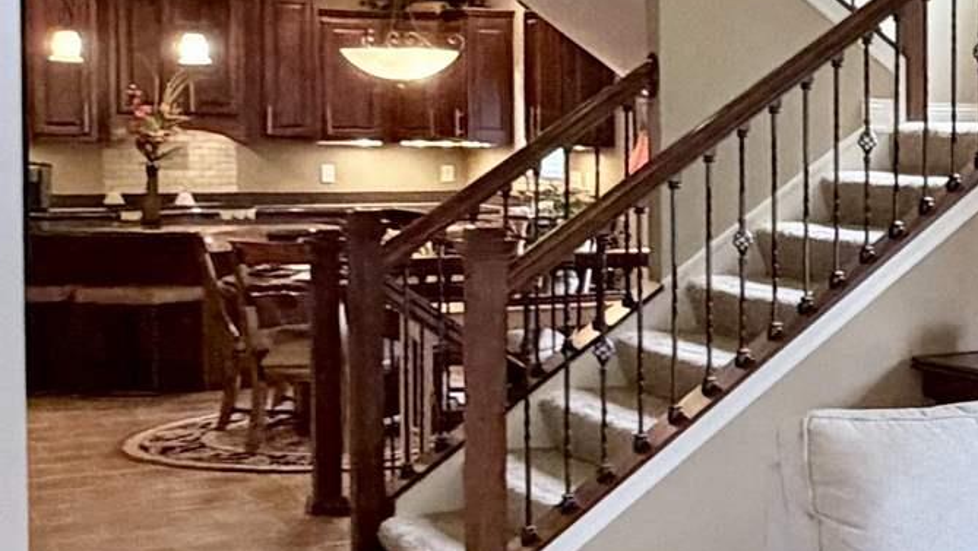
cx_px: 1357
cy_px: 196
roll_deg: +0.2
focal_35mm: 70
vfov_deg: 17.2
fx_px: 1816
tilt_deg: -0.3
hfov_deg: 25.0
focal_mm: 2.22
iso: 320
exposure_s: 1/60
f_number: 2.2
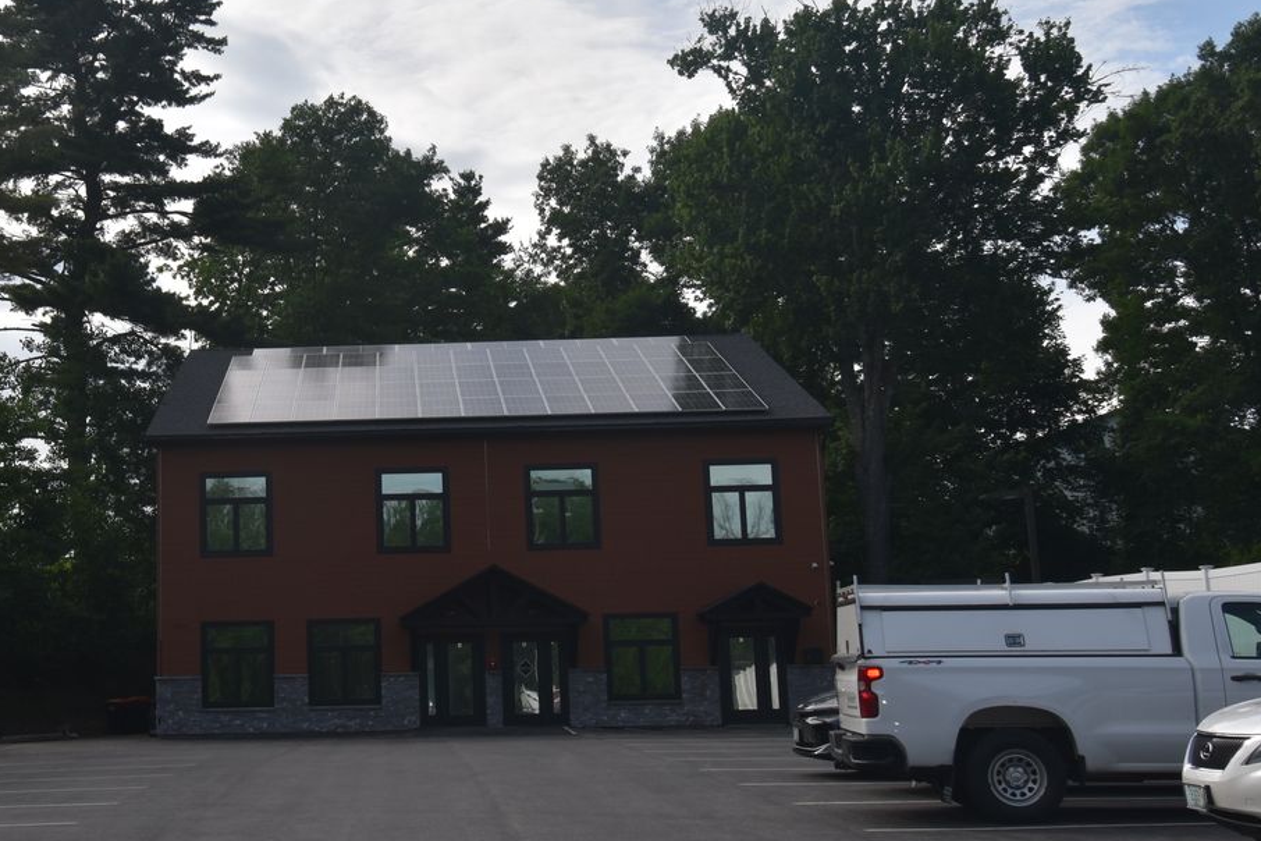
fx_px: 1856
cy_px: 392
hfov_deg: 36.5
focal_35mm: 53
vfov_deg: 25.5
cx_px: 284
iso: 100
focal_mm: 20
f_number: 11
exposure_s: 1/200
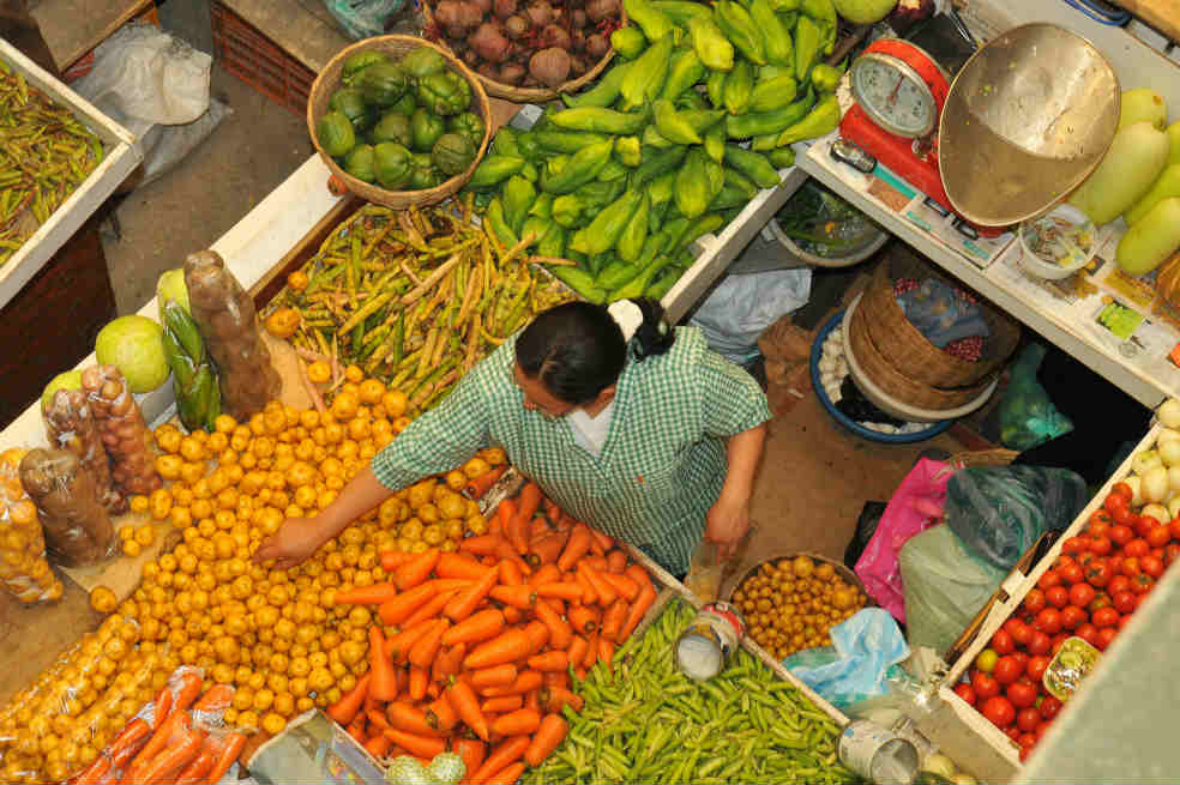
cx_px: 590
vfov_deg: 20.6
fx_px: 2162
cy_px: 392
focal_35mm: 66
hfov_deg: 30.5
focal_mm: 44
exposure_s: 1/60
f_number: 5.6
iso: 400
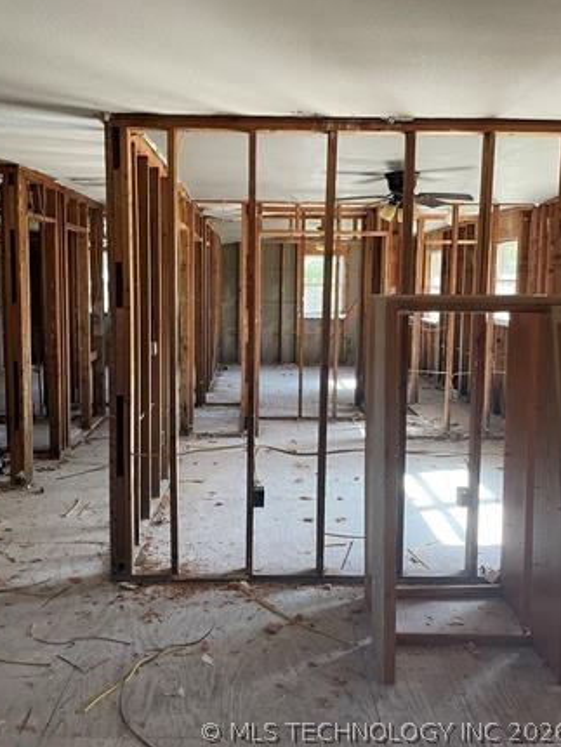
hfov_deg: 48.2
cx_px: 262
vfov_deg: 61.5
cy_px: 334
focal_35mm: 29
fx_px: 626
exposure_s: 1/97
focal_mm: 4.2
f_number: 1.6
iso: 125
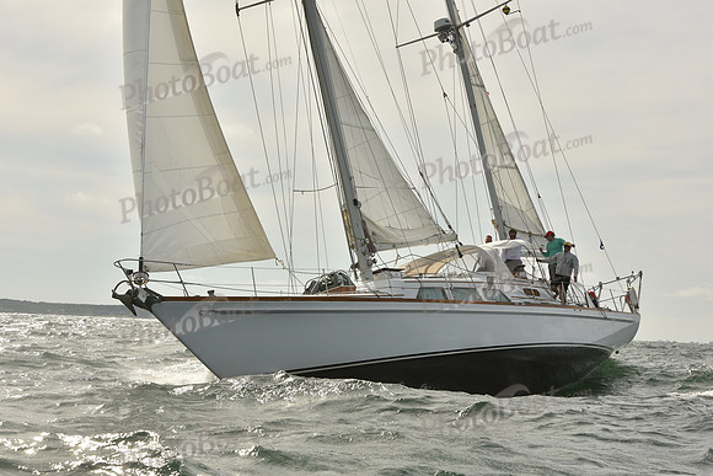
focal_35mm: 90
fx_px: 1783
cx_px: 356
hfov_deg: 22.6
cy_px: 238
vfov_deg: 15.2
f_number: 10
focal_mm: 90
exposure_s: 1/1250
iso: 320
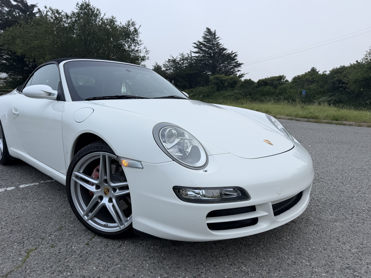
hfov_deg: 71.6
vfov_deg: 56.8
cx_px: 186
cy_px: 139
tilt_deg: -8.2
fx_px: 257
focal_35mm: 24
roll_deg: +1.9
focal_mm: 6.76
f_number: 1.78
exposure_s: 1/665
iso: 80
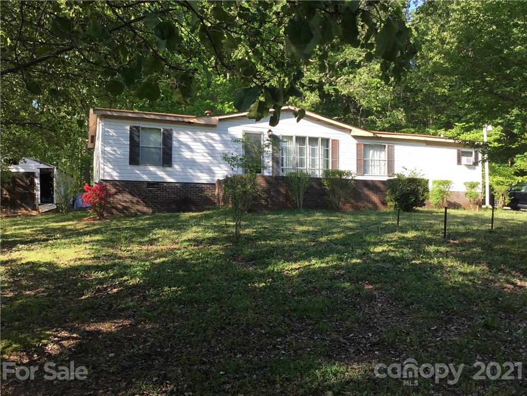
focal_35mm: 31
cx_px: 264
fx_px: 472
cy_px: 198
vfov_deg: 45.4
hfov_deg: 58.4
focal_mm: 3.3
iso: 25
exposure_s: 1/277
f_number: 2.4
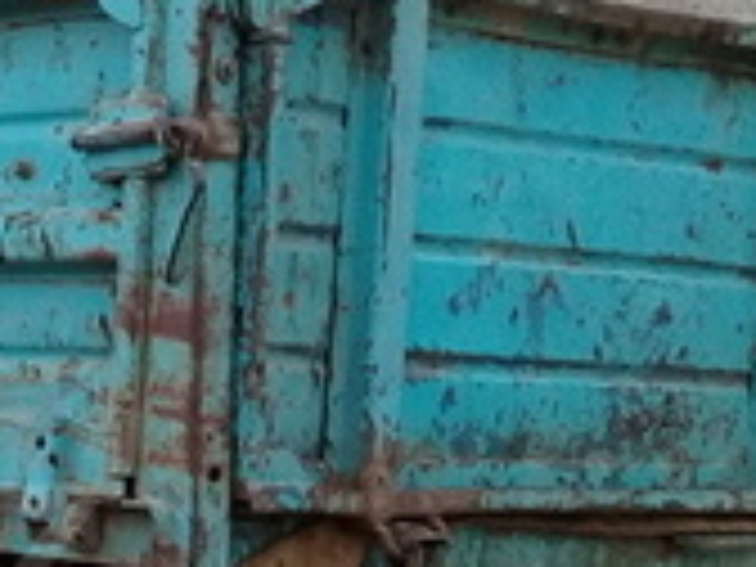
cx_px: -364
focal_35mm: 122
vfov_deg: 12.0
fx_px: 2664
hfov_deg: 15.0
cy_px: 551
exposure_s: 1/50
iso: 80
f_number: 2.2
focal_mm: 3.3
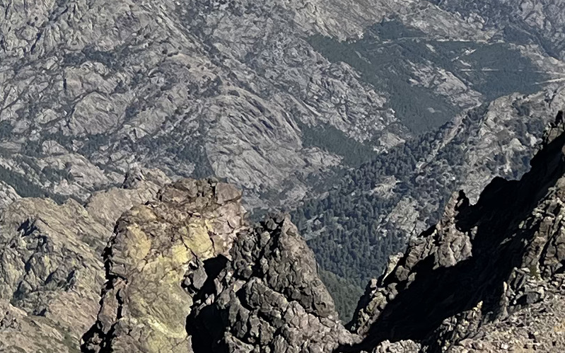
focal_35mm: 138
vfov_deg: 9.4
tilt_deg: -8.6
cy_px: -45
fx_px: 2124
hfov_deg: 14.6
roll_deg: -0.5
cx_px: -148
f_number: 1.5
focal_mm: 5.7
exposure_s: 1/6211
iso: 50
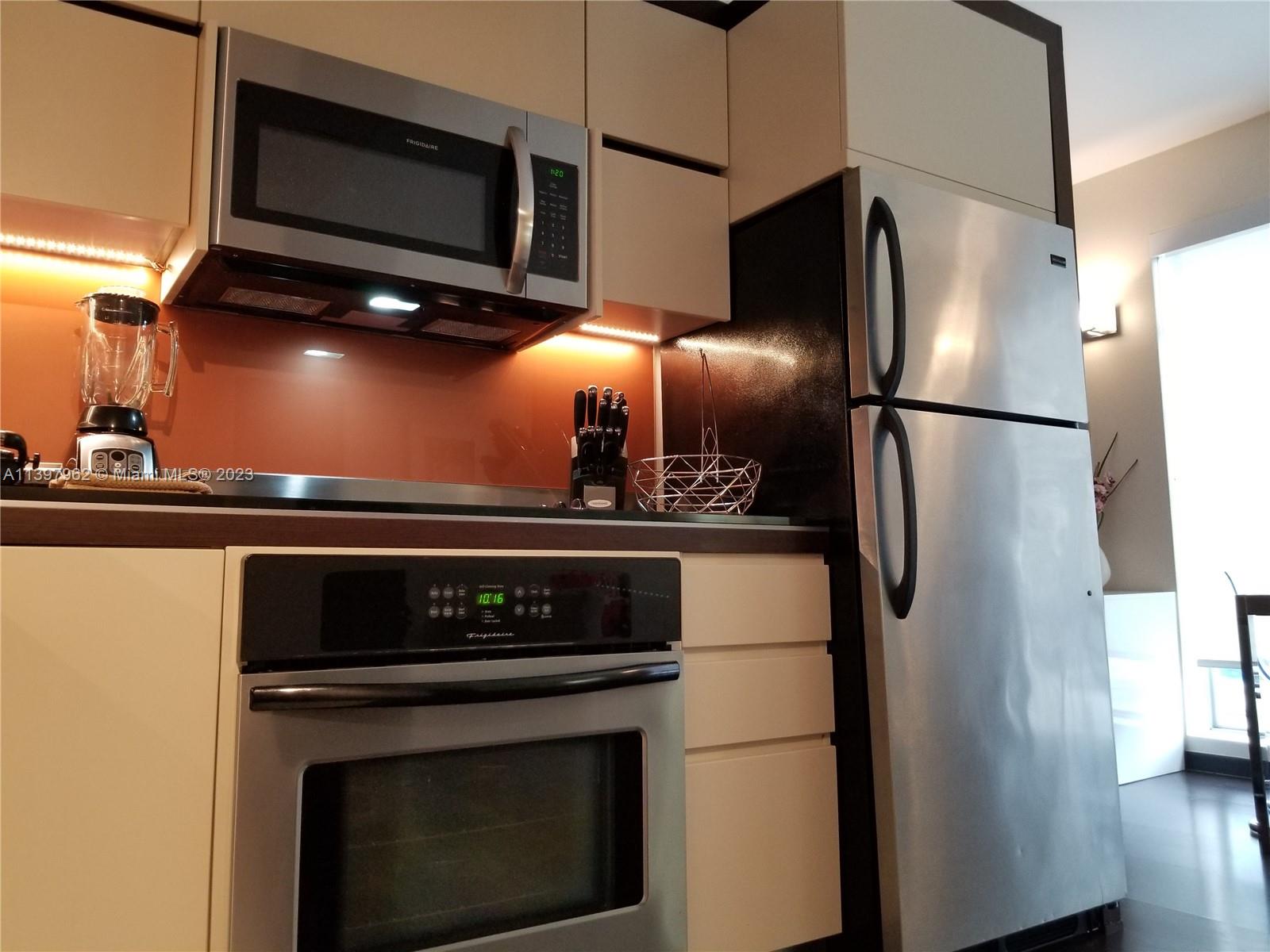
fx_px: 954
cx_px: 635
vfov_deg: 53.1
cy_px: 476
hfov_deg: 67.3
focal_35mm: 26
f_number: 1.7
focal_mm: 4.25
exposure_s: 1/40
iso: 200
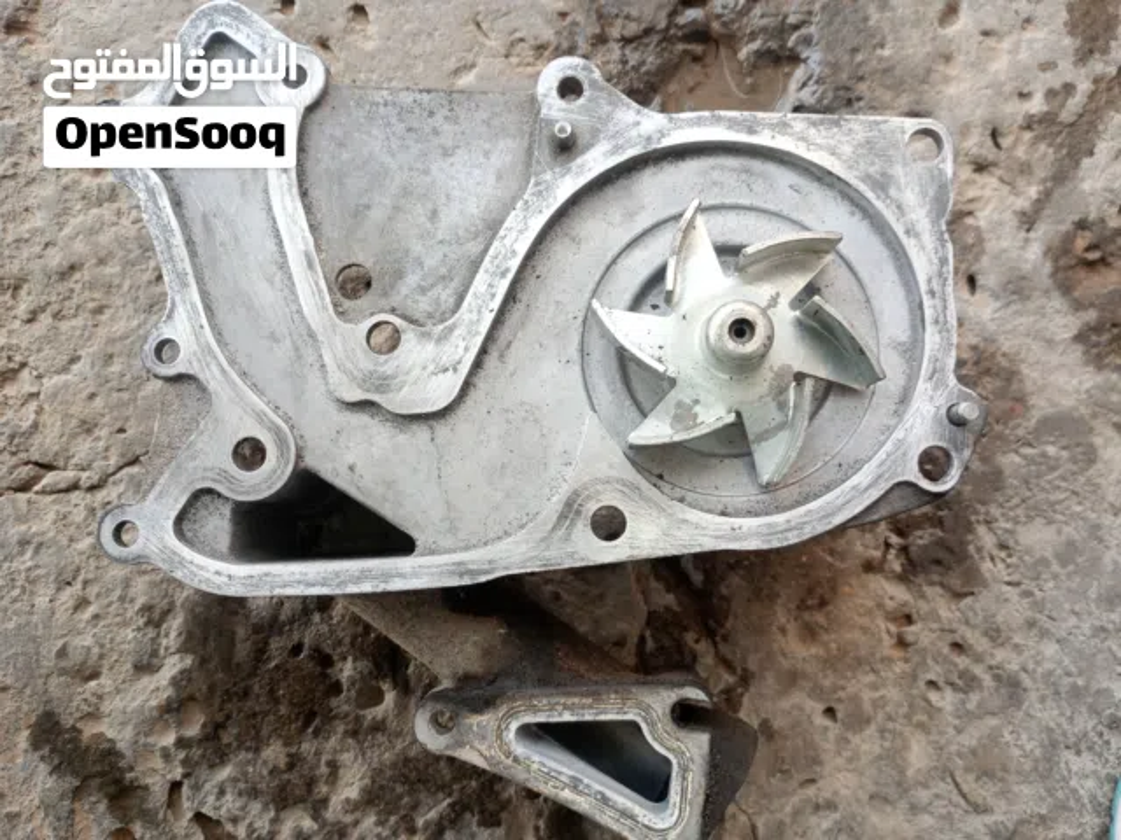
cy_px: 420
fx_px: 907
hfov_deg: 63.4
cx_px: 560
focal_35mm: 28
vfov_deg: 49.7
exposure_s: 1/100
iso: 159
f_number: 1.8
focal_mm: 4.27
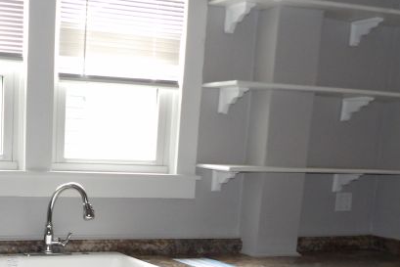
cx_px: 59
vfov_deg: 20.9
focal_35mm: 61
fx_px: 678
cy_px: 314
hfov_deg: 31.7
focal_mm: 4.3
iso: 200
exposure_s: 1/28
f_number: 3.2
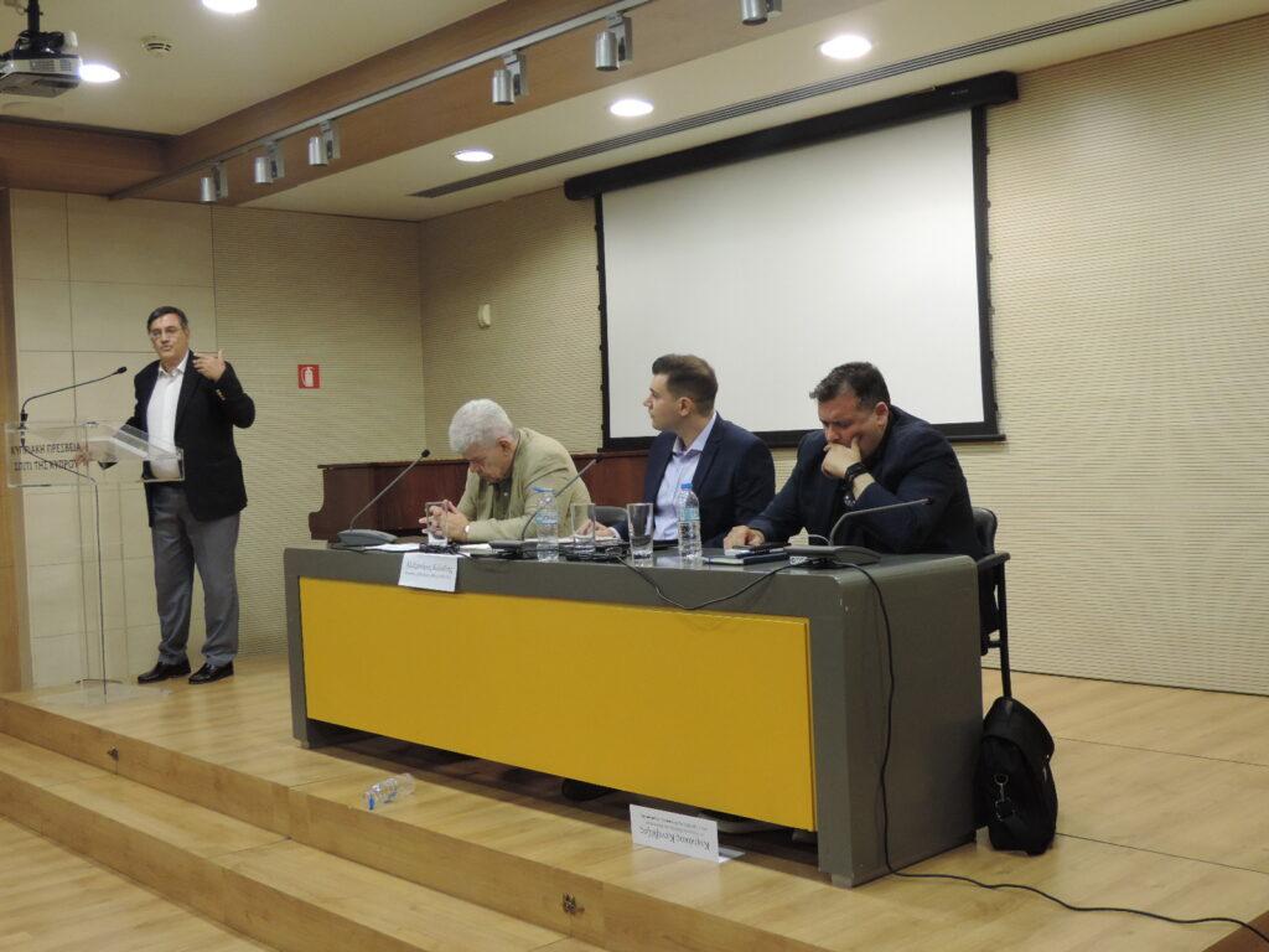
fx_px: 1466
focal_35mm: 40
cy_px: 476
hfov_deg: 46.8
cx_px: 634
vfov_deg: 36.0
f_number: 3.3
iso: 400
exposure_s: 1/25
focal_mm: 7.1
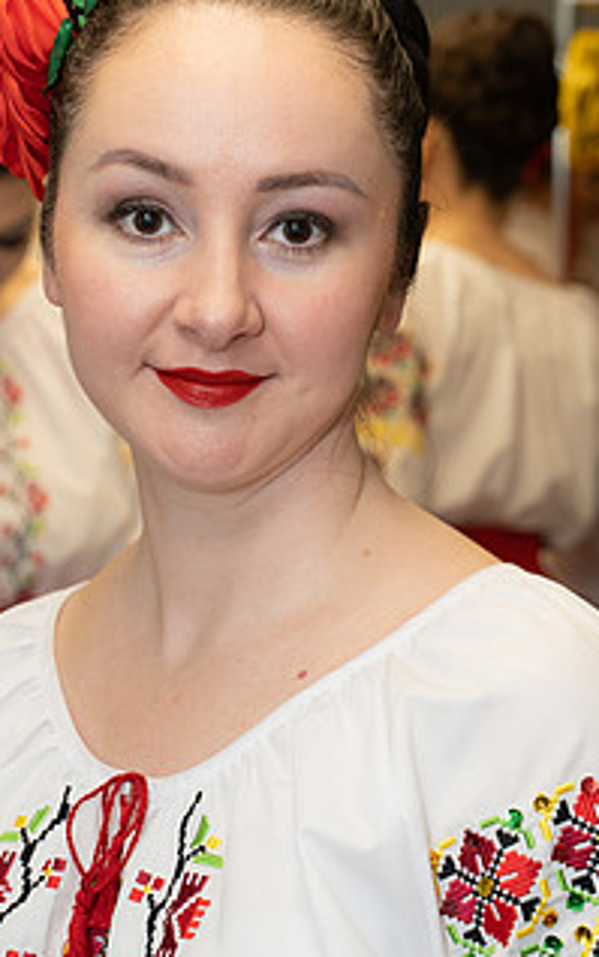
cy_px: 298
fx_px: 2818
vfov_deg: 19.2
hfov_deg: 12.1
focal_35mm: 108
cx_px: 253
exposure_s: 1/160
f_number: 7.1
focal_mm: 75
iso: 1600
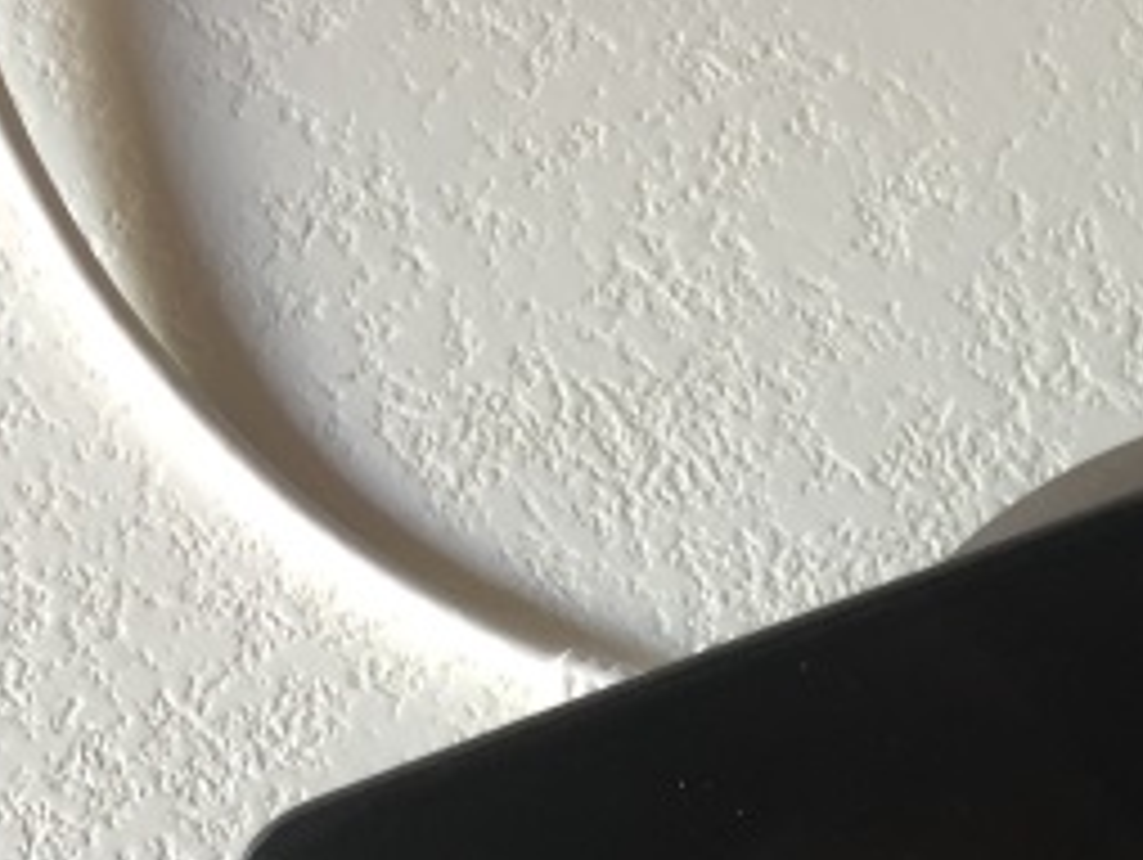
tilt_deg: -75.5
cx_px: 1372
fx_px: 2413
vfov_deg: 19.2
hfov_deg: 24.2
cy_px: 986
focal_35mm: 73
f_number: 2.2
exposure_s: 1/17
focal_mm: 4.15
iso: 50
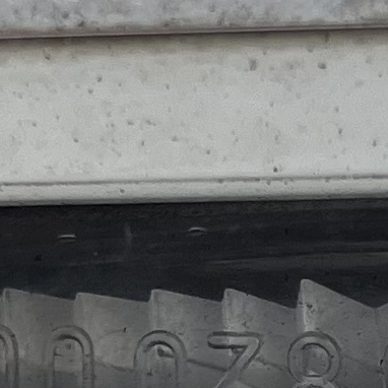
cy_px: 611
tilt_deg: -9.2
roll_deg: -0.1
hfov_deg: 6.6
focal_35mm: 261
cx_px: 524
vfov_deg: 6.6
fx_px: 3310
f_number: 1.8
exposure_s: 1/3040
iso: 32
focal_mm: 3.99
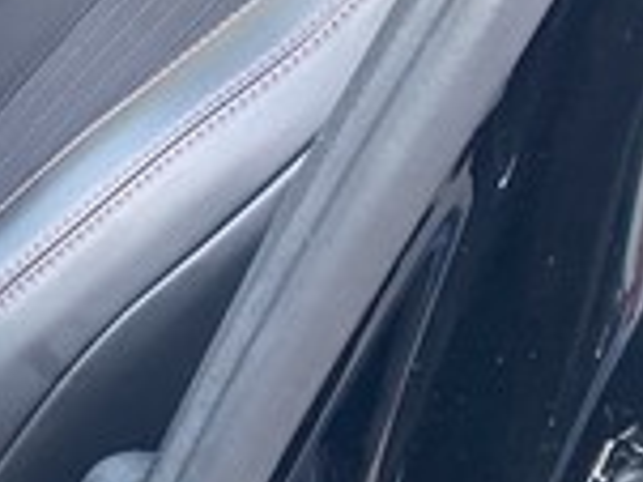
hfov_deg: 18.7
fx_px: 1633
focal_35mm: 88
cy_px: -190
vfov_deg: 15.7
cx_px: -417
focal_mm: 4.25
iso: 200
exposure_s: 1/60
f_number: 1.8
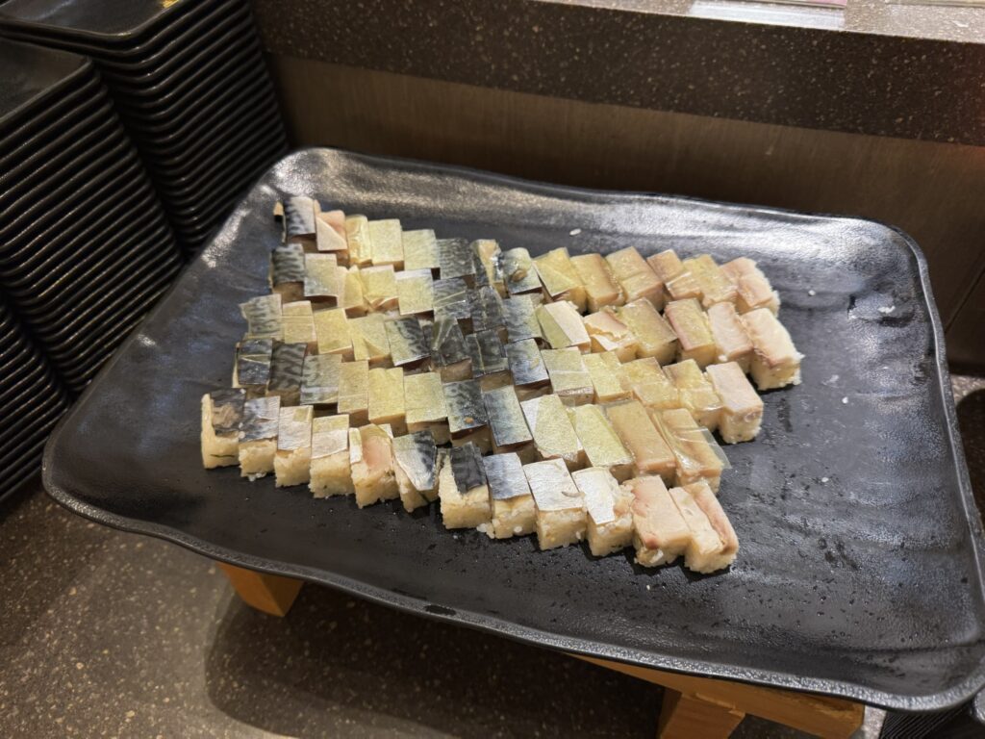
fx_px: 683
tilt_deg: -47.5
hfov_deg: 71.6
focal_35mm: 24
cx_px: 492
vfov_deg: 56.8
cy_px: 370
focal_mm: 6.76
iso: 125
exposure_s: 1/120
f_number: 1.78
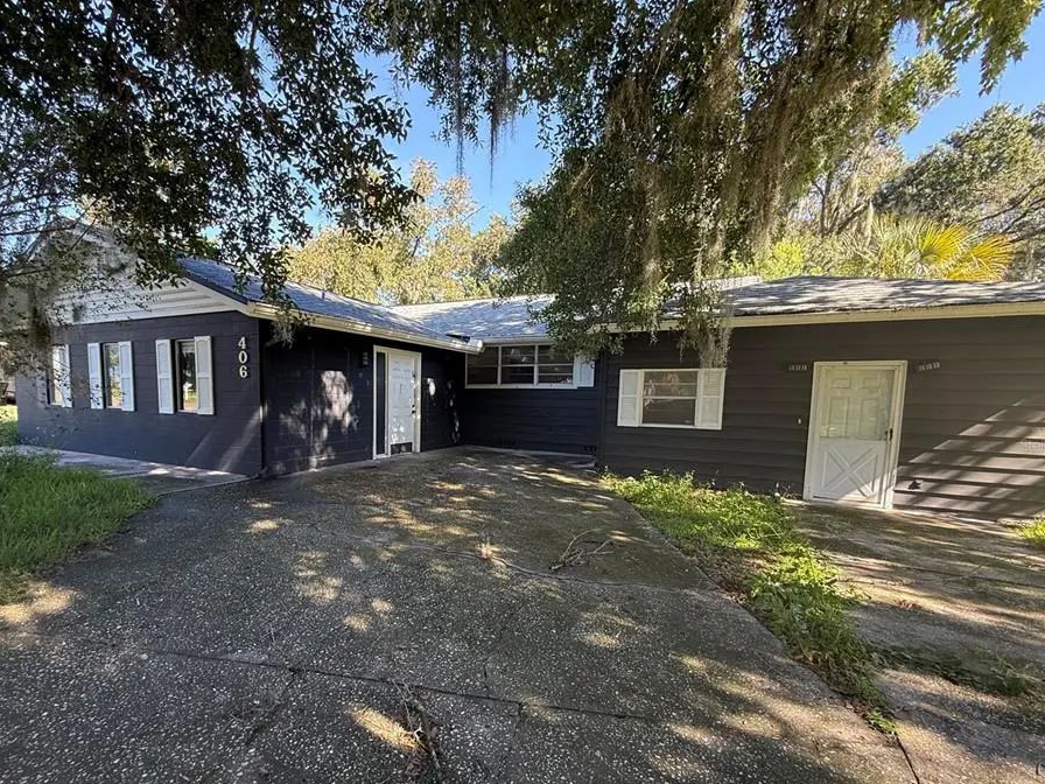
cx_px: 493
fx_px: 483
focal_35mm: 16
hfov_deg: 94.4
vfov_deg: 77.7
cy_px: 444
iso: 80
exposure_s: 1/99
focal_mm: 2.22
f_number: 2.2
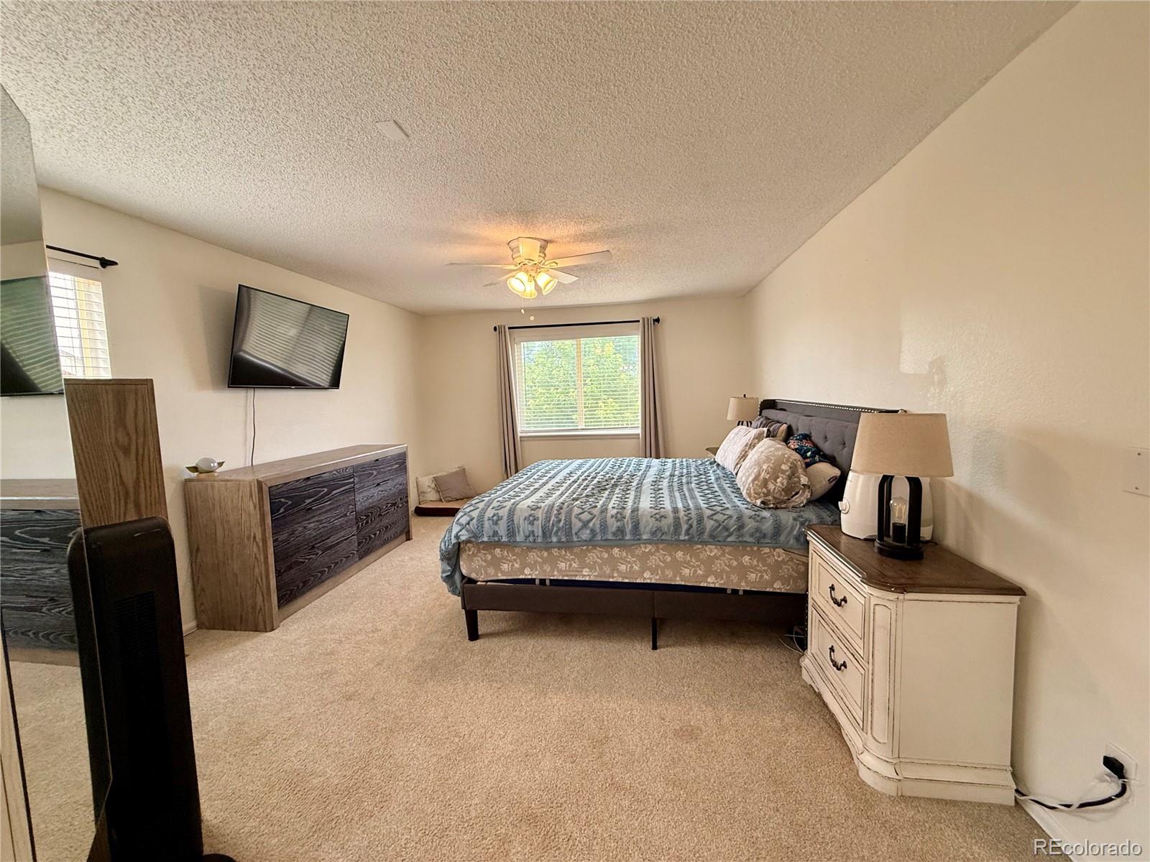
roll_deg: +1.4
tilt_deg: -5.7
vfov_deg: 85.7
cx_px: 575
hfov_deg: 102.1
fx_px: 465
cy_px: 431
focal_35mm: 14
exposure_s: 1/99
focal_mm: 2.22
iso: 160
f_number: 2.2
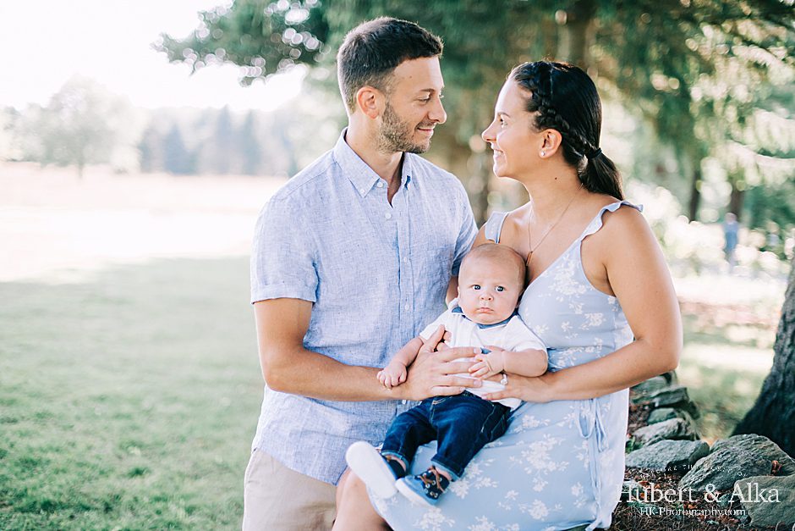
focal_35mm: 50
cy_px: 266
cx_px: 398
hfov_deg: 39.6
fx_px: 1104
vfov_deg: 27.0
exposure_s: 1/1250
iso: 500
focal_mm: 50
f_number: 1.4
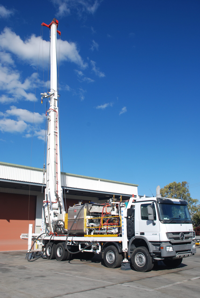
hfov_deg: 40.1
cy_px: 149
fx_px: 274
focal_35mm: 33
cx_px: 100
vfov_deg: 57.2
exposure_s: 1/250
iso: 100
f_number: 8
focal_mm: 22
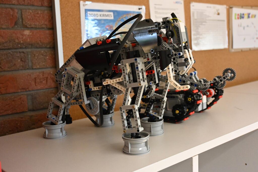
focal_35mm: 41
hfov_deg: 47.1
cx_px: 129
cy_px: 86
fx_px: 296
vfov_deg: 32.5
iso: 3200
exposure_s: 1/40
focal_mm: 27.5
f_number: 4.5
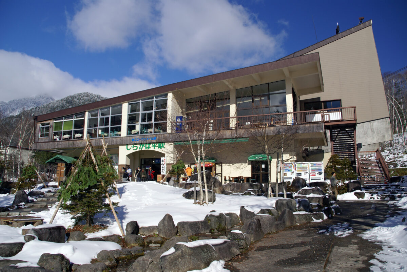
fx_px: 306
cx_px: 204
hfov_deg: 67.3
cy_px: 136
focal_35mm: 27
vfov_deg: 48.0
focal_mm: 18
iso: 100
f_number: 7.1
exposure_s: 1/250
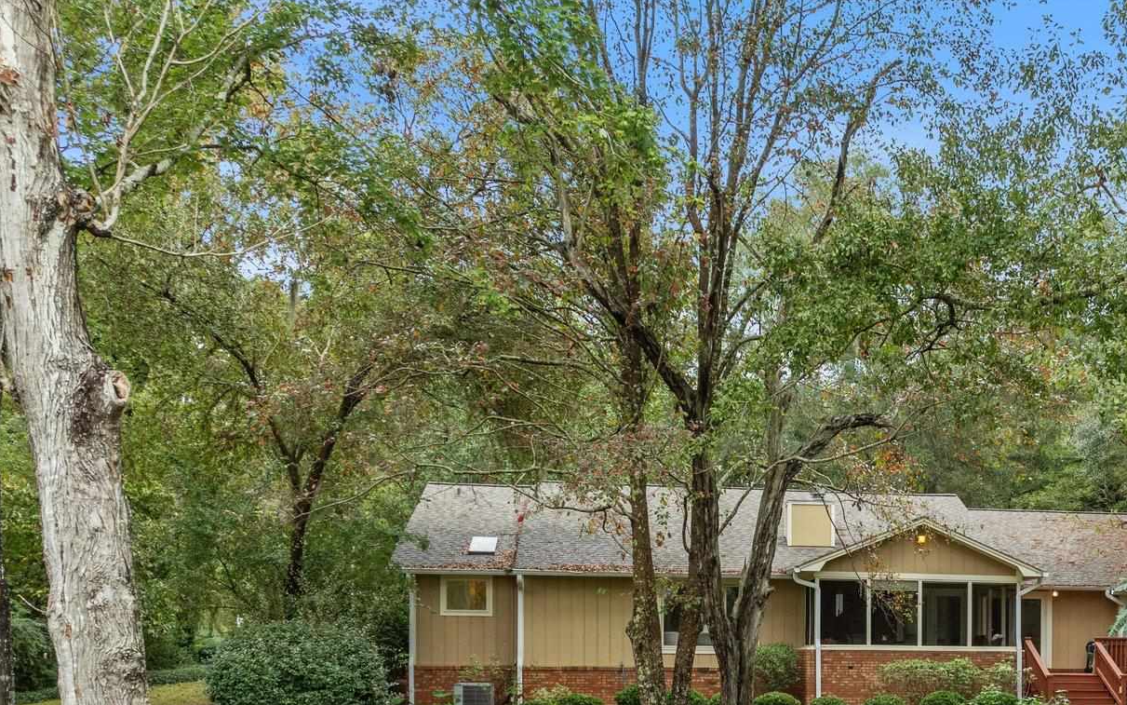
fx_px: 1321
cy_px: 667
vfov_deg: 28.4
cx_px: 920
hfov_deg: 43.8
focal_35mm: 43
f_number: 2.8
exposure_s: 1/800
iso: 260
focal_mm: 12.29
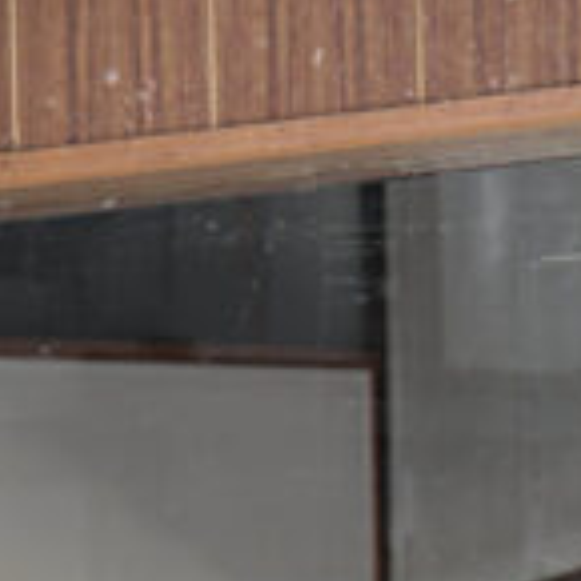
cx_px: 371
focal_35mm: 246
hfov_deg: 7.1
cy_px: 1042
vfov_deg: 6.9
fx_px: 4671
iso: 400
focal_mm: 51.4
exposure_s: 1/45
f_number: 2.8
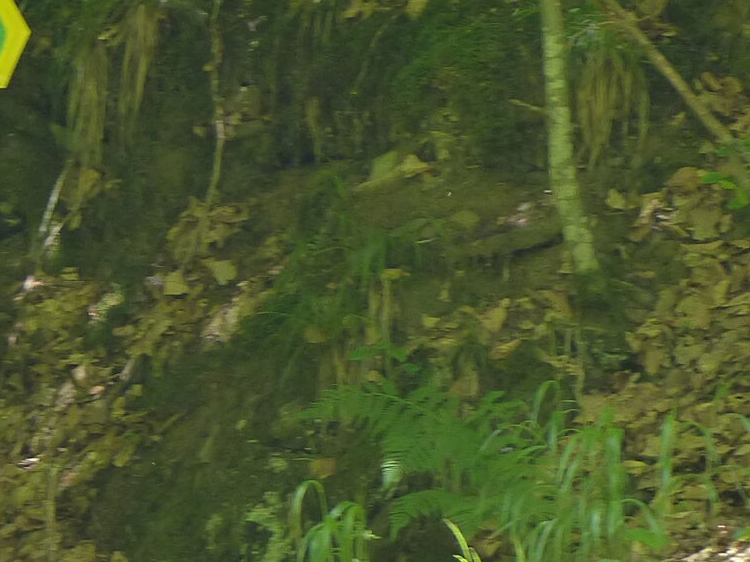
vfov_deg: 3.2
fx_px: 9946
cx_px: 22
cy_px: 388
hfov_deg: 4.3
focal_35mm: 459
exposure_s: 1/80
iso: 160
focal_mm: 24.3
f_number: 2.8
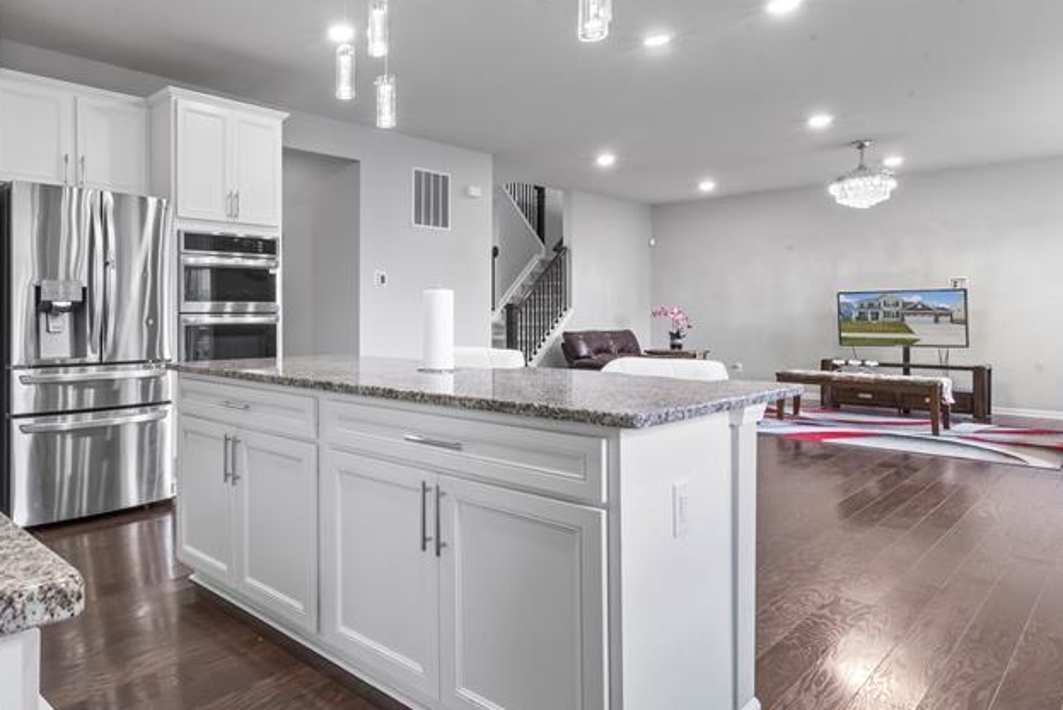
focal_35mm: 23
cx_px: 292
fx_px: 679
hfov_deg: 71.9
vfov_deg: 55.0
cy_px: 313
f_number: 11
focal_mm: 14
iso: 1600
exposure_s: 1/4
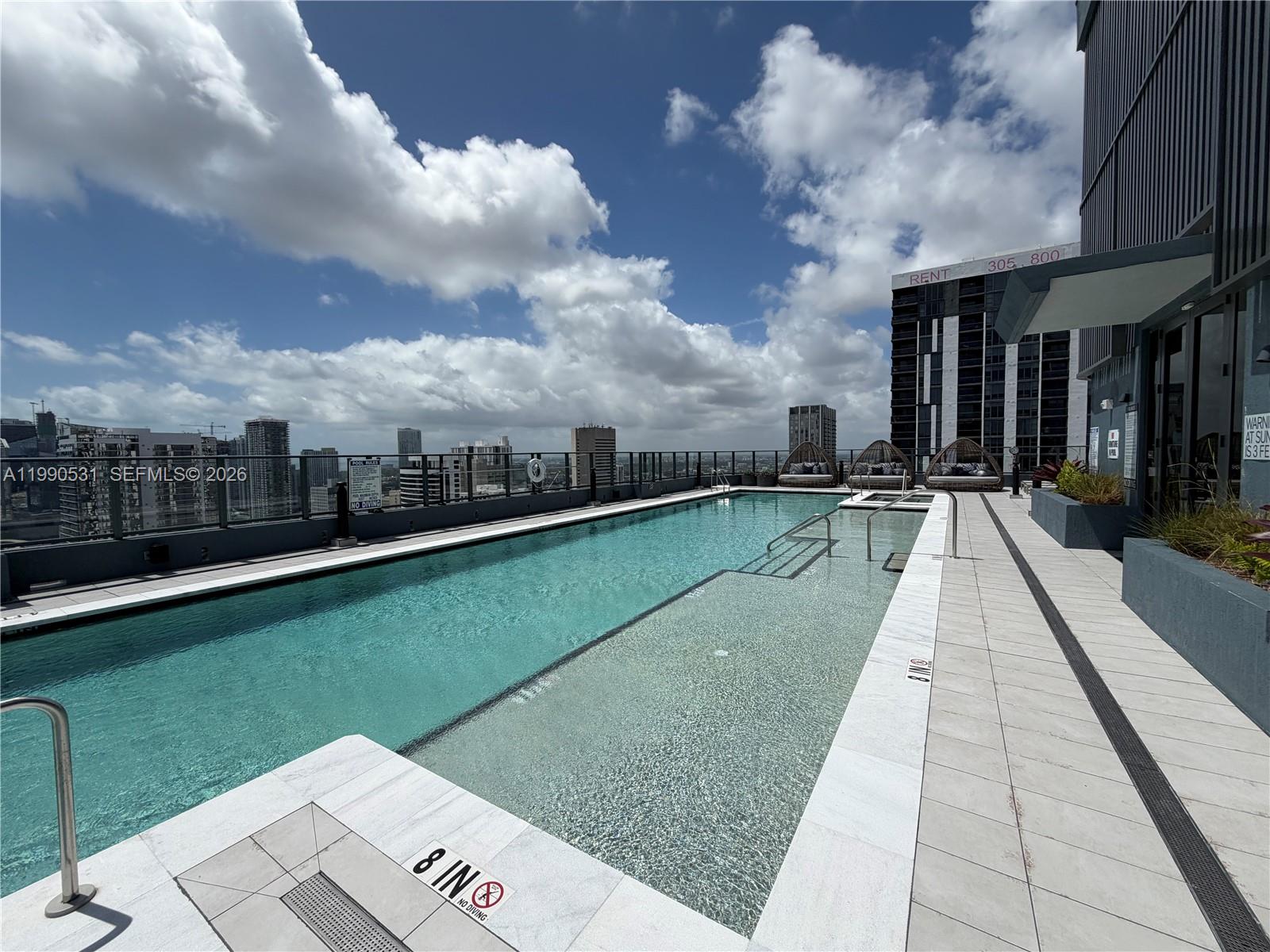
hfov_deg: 102.1
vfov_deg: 85.7
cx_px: 635
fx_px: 514
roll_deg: -1.0
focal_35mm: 14
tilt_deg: -2.9
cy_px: 476
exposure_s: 1/2841
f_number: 2.2
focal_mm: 2.22
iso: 25
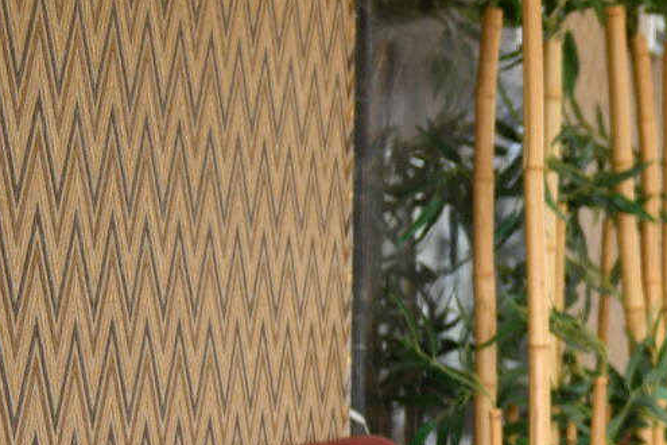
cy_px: 298
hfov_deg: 11.6
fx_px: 3020
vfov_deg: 8.4
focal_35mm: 163
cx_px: 1213
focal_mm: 42
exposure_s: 1/100
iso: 200
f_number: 2.8
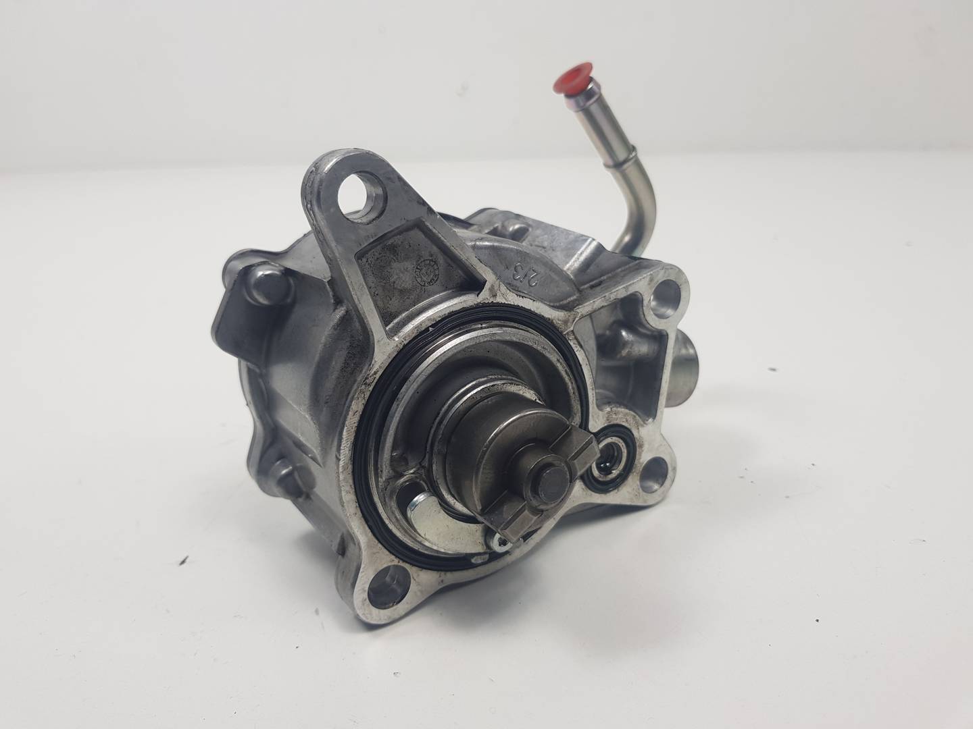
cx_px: 486
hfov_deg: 67.3
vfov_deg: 53.1
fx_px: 731
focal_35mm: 26
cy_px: 364
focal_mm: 4.2
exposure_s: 1/364
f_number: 1.7
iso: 40
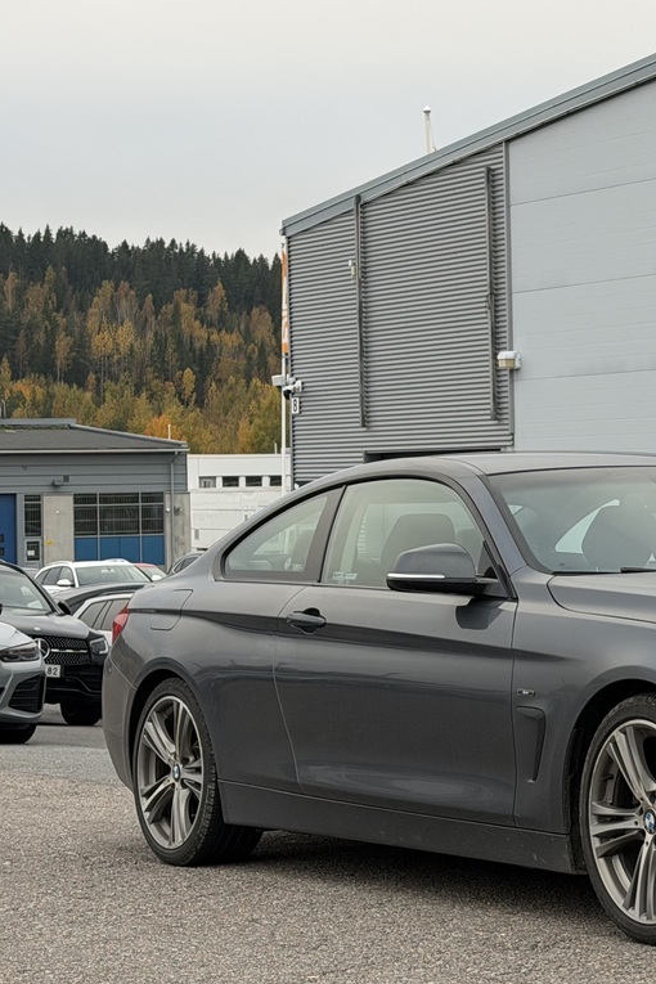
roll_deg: +1.5
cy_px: 480
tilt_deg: -0.5
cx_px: 688
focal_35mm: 94
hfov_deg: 14.3
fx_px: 2569
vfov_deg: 21.7
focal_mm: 6.76
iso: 64
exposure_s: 1/324
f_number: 1.78
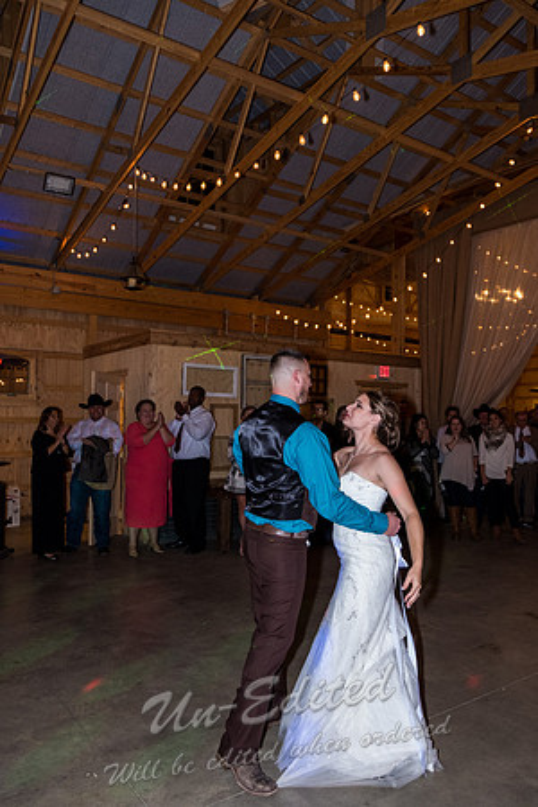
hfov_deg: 47.9
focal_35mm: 27
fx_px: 605
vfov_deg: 67.4
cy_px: 404
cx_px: 269
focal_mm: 18
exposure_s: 1/200
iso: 1600
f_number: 2.8
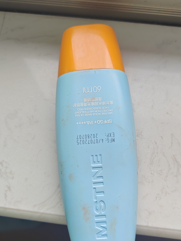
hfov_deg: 37.6
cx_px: 104
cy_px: 143
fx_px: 265
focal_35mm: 38
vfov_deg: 48.7
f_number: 1.9
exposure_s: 1/130
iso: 100
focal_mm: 5.52
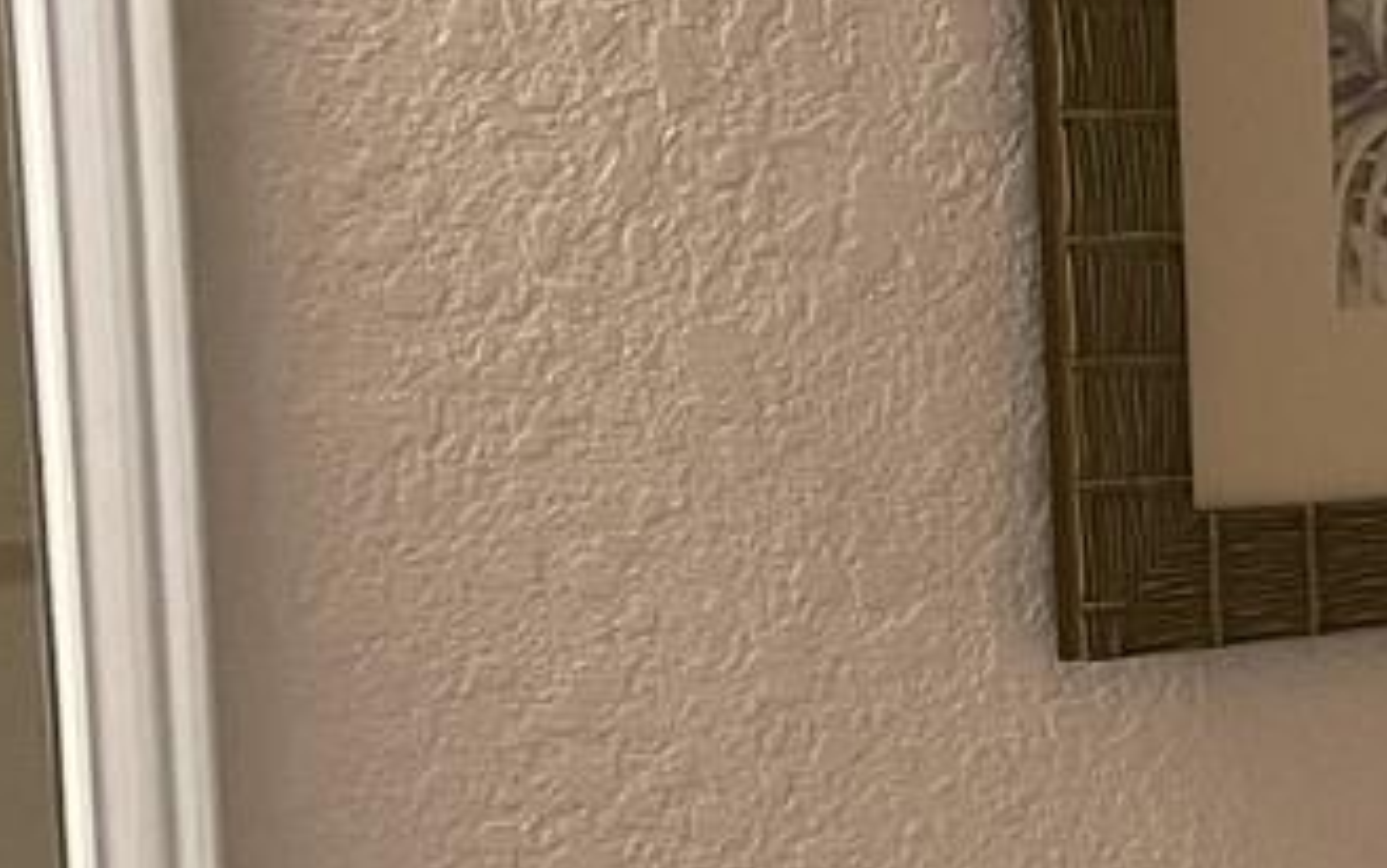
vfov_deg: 9.8
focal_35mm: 134
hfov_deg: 13.6
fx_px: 5068
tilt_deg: -8.0
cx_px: 2677
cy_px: 704
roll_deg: -0.3
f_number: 1.6
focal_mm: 4.2
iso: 200
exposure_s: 1/60
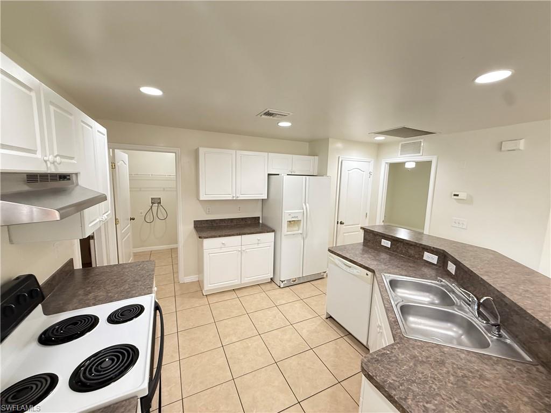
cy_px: 206
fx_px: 223
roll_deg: -0.6
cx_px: 276
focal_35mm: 14
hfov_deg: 102.1
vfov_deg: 85.7
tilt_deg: -8.3
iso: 640
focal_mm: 2.22
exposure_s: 1/60
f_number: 2.2
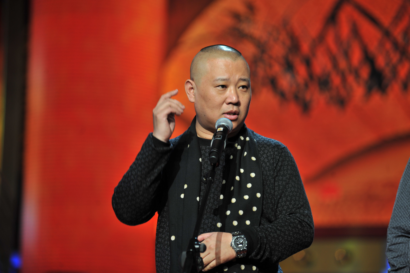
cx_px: 205
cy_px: 136
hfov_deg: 11.1
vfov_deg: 7.4
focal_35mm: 185
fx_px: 2106
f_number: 4
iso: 400
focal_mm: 185
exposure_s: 1/125
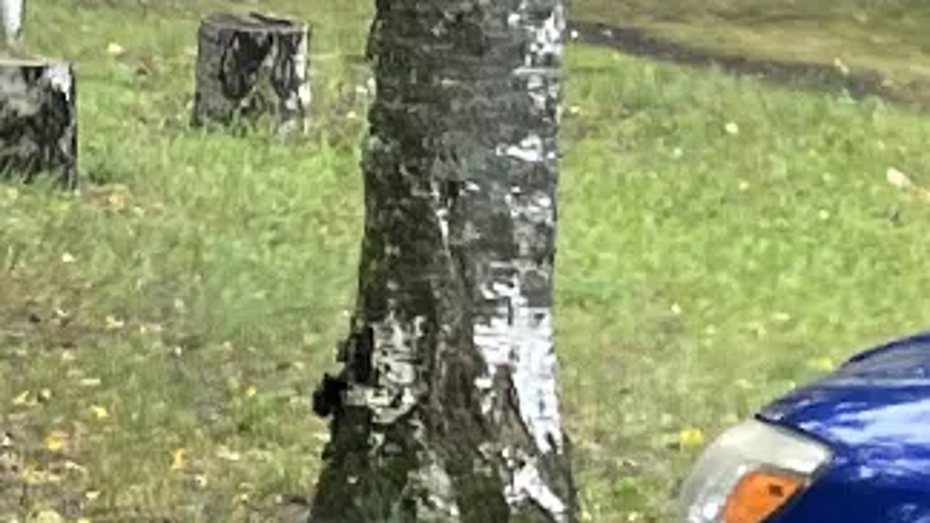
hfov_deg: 8.6
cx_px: -1823
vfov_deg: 5.6
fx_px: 5177
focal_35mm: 210
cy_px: -690
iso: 32
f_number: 1.6
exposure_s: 1/185
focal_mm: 4.2
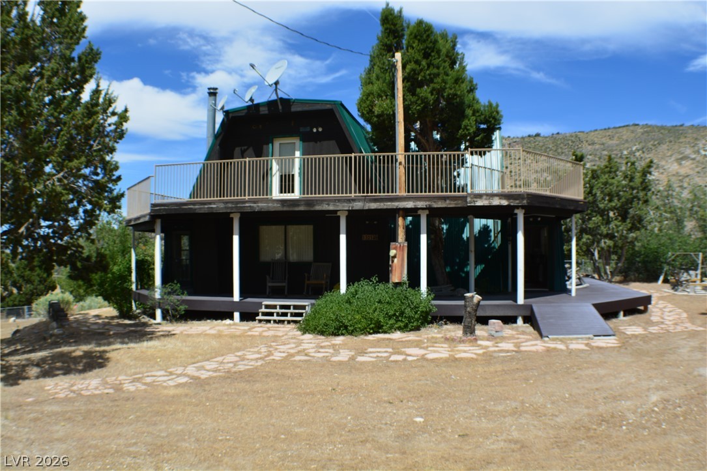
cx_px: 354
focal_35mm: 42
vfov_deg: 31.9
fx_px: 825
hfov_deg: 46.4
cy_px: 236
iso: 125
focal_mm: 28
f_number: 11
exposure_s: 1/125
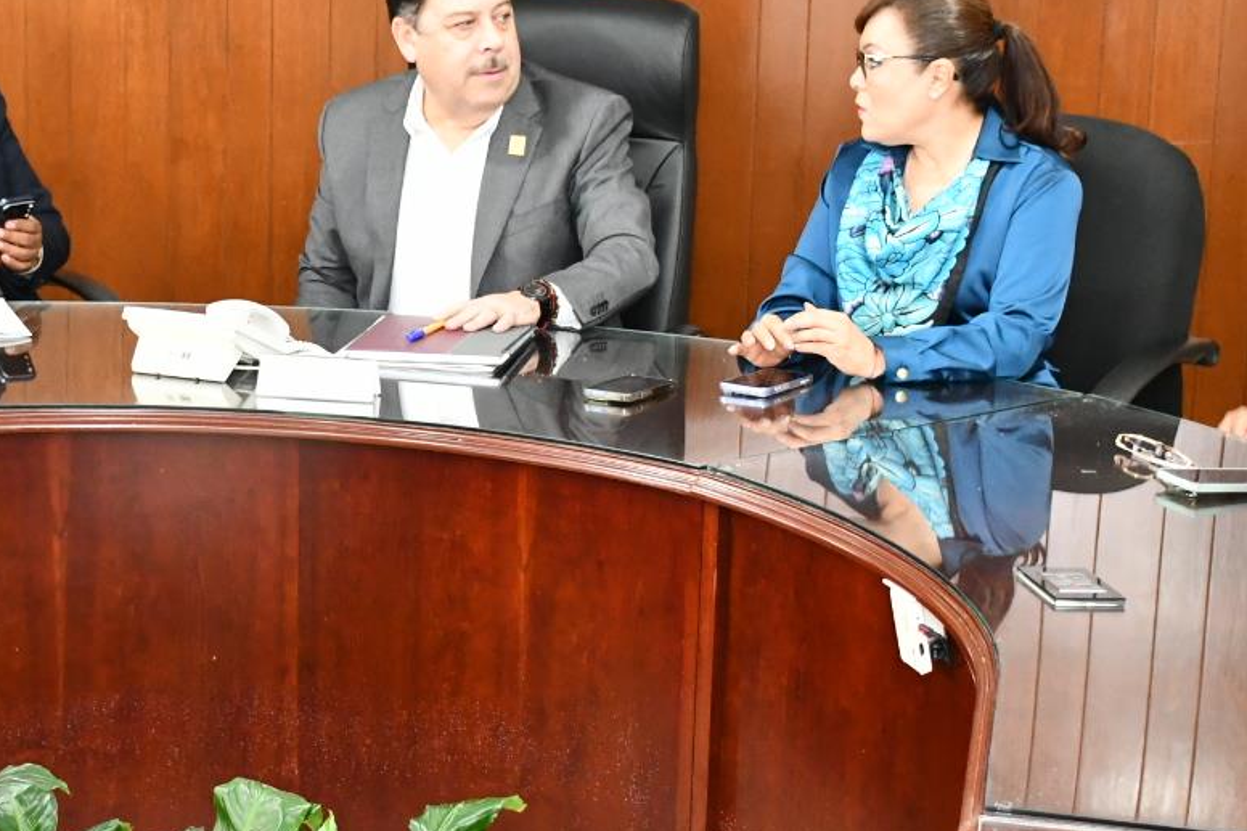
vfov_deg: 14.5
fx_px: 3255
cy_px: 395
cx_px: 366
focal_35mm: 94
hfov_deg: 21.6
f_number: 4
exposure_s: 1/60
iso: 2800
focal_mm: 30
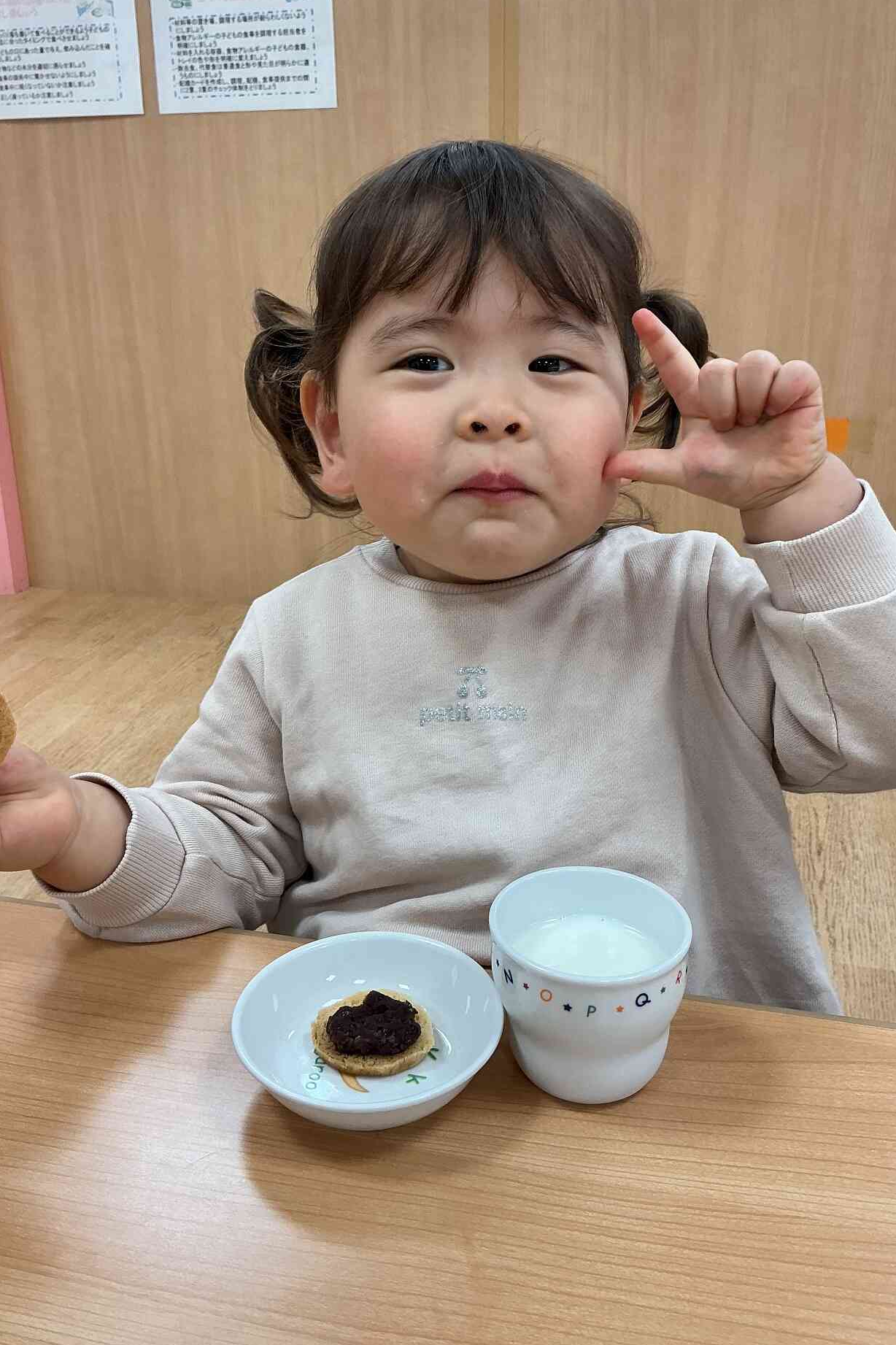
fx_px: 1232
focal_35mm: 33
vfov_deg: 57.2
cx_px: 434
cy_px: 614
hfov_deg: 40.0
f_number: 1.8
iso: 32
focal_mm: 3
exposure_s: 1/100
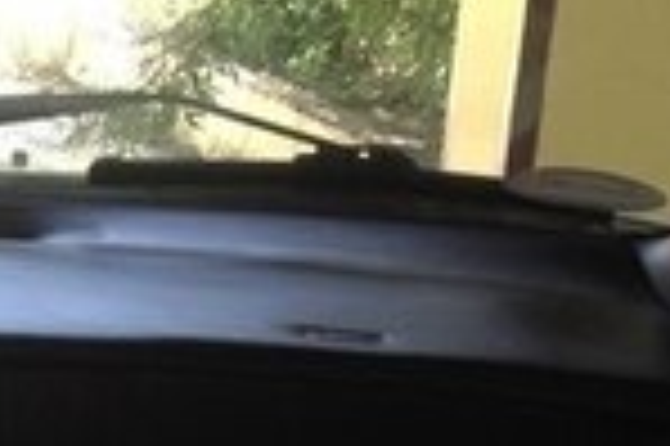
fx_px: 2993
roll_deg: -1.6
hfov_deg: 12.3
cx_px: -261
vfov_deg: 8.4
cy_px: 525
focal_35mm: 161
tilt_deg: -20.1
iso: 50
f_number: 2.4
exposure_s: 1/44
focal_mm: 4.28
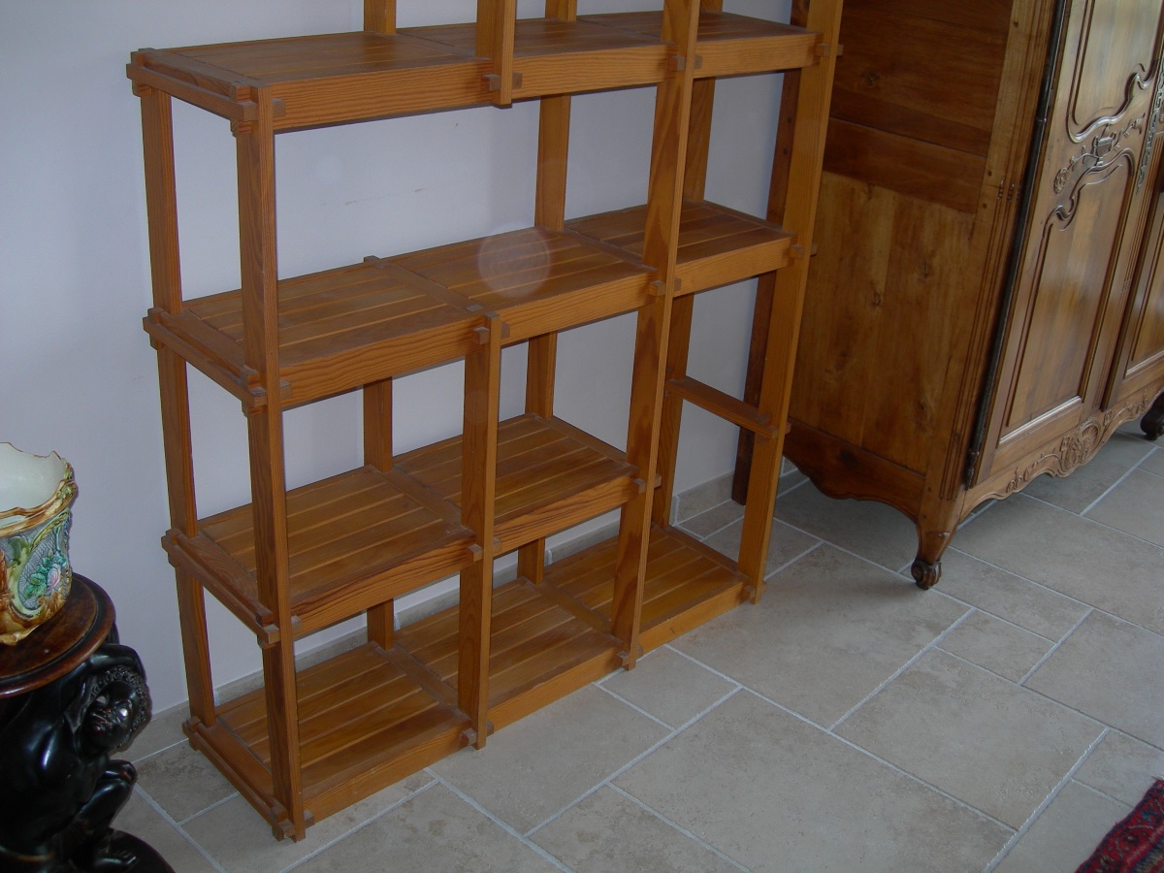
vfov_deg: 37.7
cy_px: 436
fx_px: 1278
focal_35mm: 38
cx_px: 582
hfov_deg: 49.0
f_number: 2.8
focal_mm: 7.8
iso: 50
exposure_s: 1/60.1
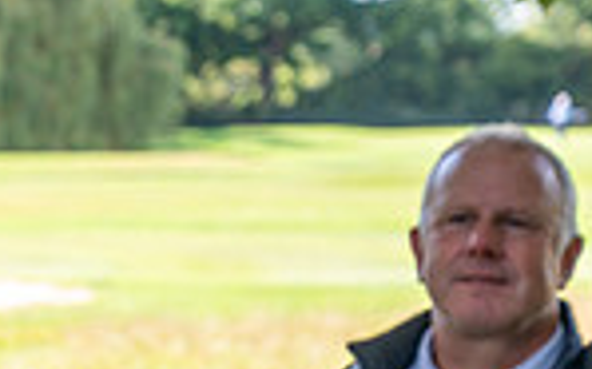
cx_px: -541
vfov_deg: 4.4
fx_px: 4774
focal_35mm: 296
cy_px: 601
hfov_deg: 6.9
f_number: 6.3
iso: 100
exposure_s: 1/60
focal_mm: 70
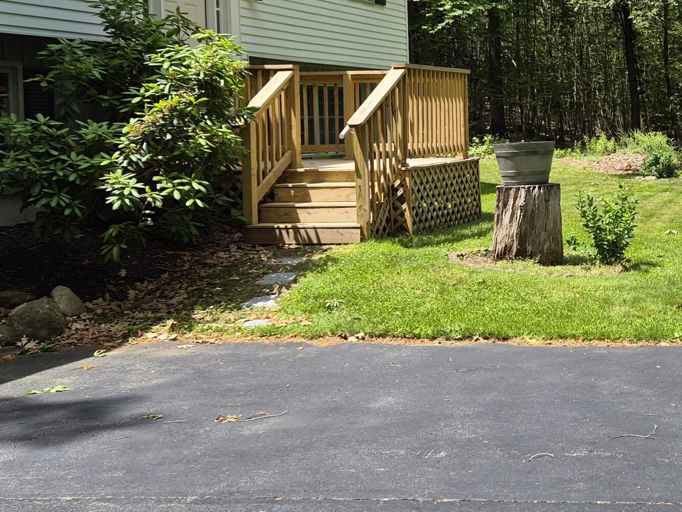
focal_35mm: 52
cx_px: 724
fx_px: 1024
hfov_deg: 32.9
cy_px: 112
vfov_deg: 27.5
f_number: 1.8
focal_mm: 5.4
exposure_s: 1/3752
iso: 80
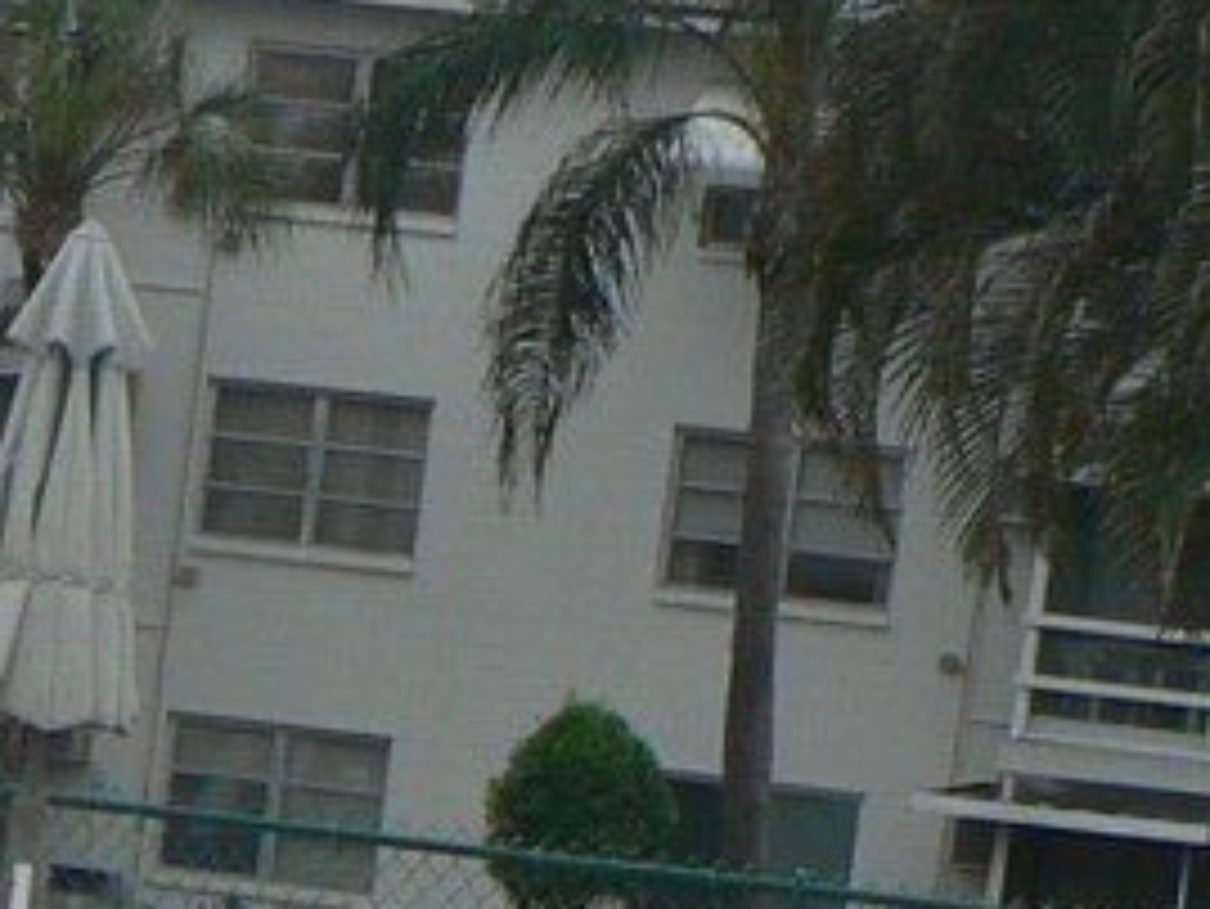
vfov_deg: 5.8
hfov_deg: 7.8
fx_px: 8743
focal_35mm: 250
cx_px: -612
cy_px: 1899
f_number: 4
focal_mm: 6.9
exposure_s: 1/250
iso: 80
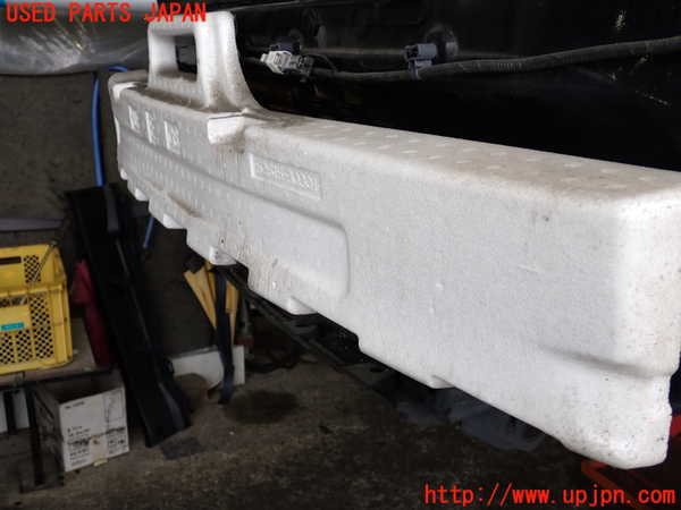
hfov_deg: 49.0
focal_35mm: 38
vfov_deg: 37.7
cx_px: 340
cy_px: 255
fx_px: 748
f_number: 2.7
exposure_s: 1/125
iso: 200
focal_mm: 6.83
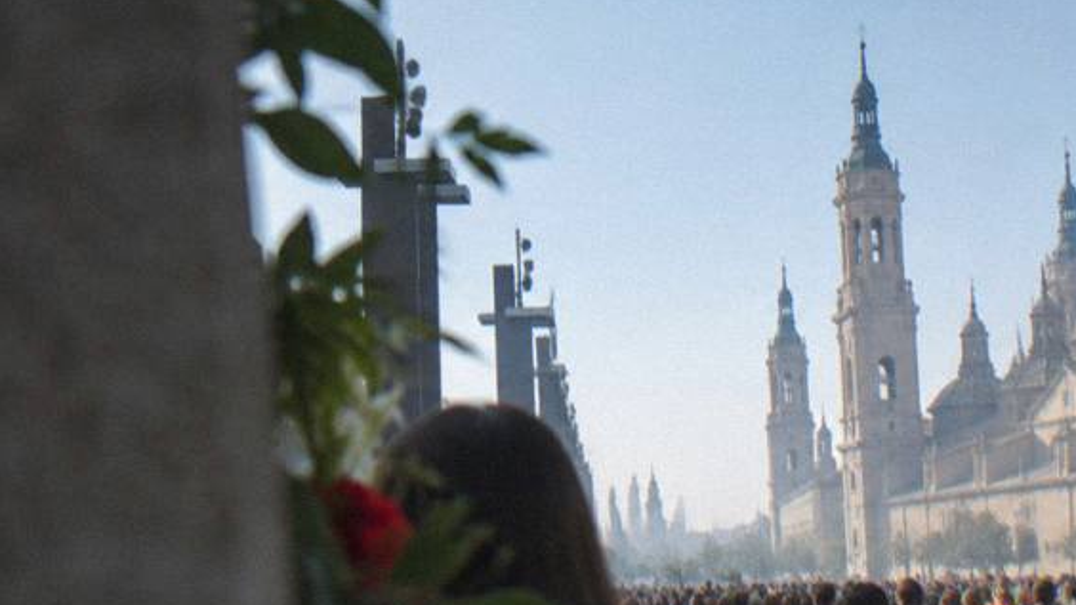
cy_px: 471
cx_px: 797
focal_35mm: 65
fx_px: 1854
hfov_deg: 31.8
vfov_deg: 18.4
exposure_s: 1/200
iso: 500
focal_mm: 35
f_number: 10
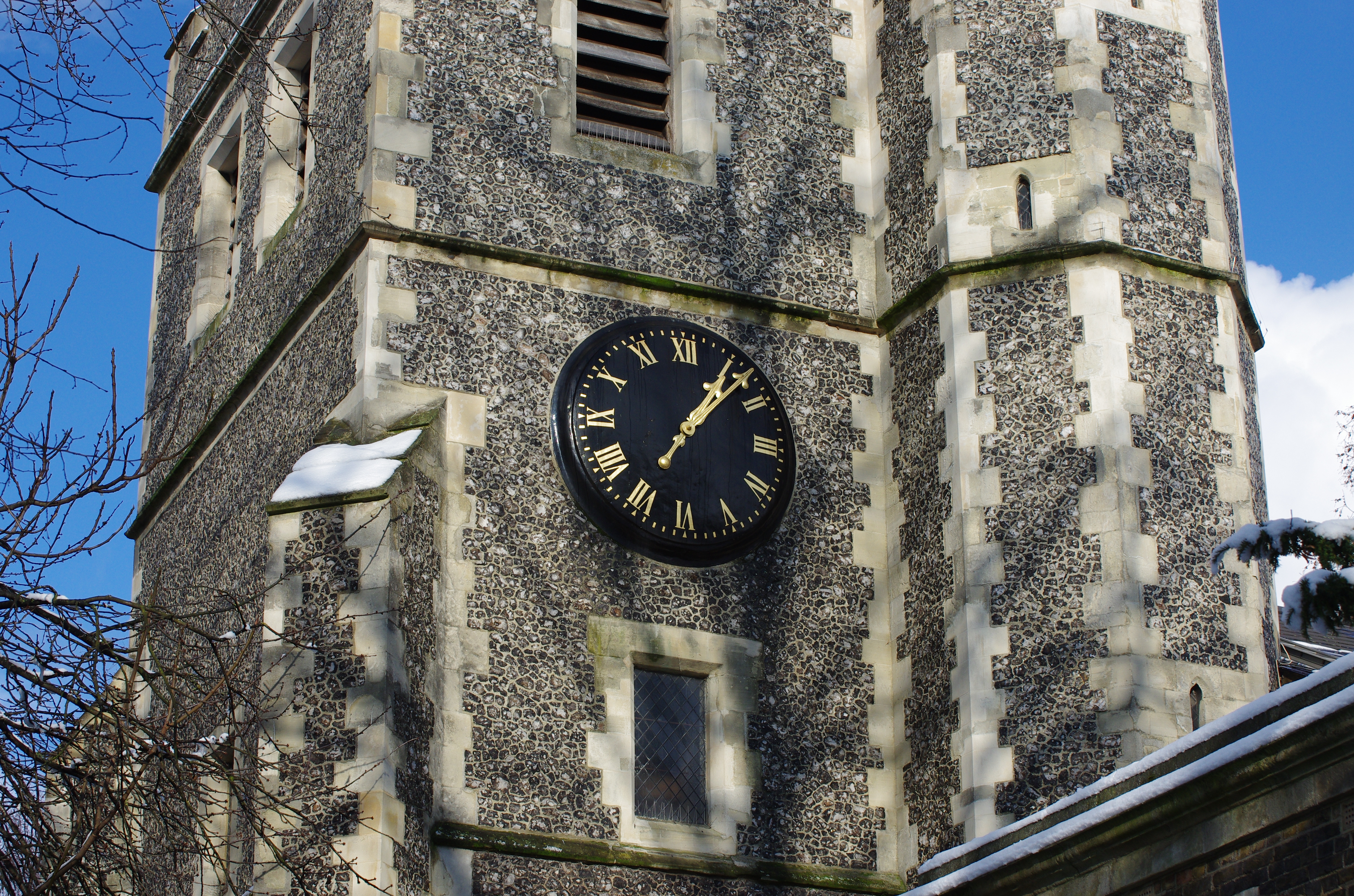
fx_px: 2815
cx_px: 677
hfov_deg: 27.0
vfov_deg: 18.1
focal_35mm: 75
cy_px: 448
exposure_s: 1/1600
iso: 400
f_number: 5.6
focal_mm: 50
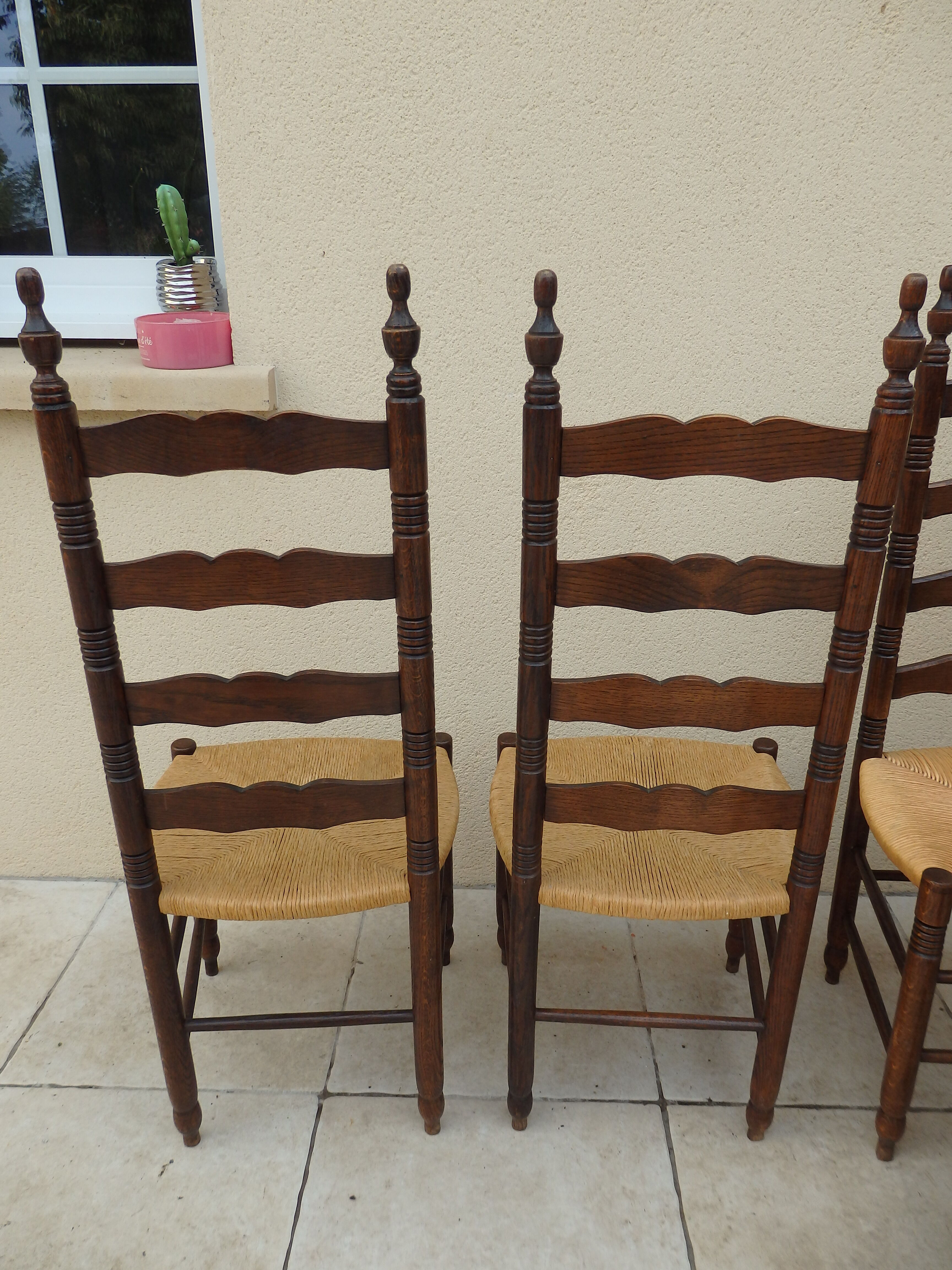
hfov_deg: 54.9
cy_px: 635
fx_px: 917
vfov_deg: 69.4
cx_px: 476
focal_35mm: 25
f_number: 3
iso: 125
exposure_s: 1/320
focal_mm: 4.5
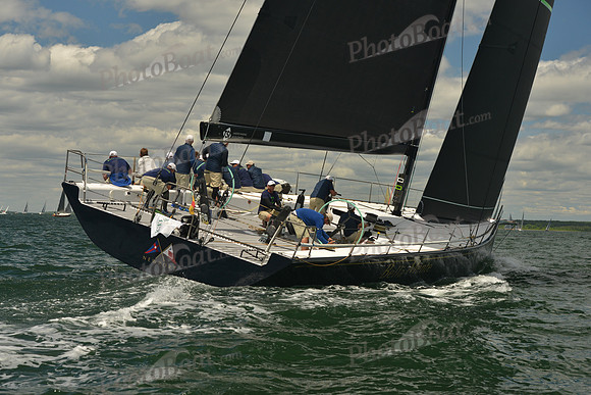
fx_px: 1149
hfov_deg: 28.8
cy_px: 198
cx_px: 296
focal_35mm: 70
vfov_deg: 19.5
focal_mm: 70
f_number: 7.1
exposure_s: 1/800
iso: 400
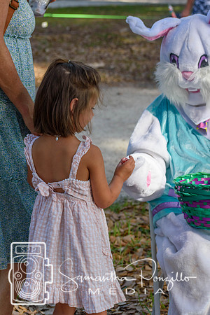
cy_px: 158
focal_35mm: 105
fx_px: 919
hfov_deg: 13.0
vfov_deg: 19.5
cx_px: 105
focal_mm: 70
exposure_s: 1/500
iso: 400
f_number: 5.6
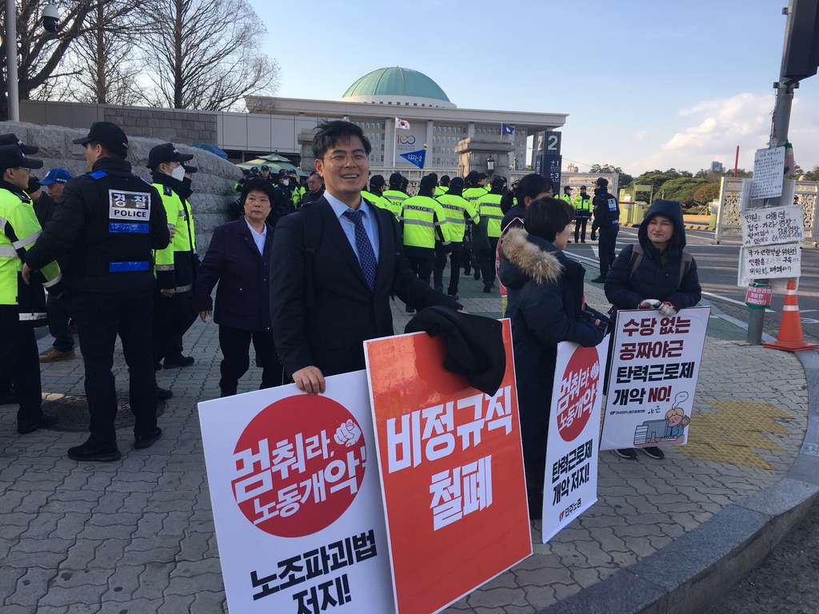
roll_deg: -2.3
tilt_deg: -7.8
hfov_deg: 61.7
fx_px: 686
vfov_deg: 48.2
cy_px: 307
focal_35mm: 29
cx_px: 410
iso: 25
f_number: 2.2
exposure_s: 1/630
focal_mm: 4.15
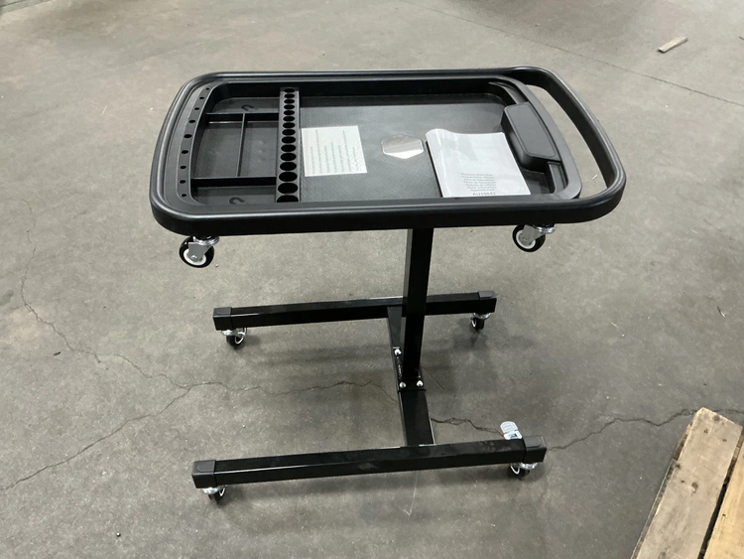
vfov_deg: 49.8
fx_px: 602
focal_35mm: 28
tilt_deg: -43.0
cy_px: 280
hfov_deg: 63.4
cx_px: 372
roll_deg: -0.4
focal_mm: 3
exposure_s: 1/30
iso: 320
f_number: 1.8
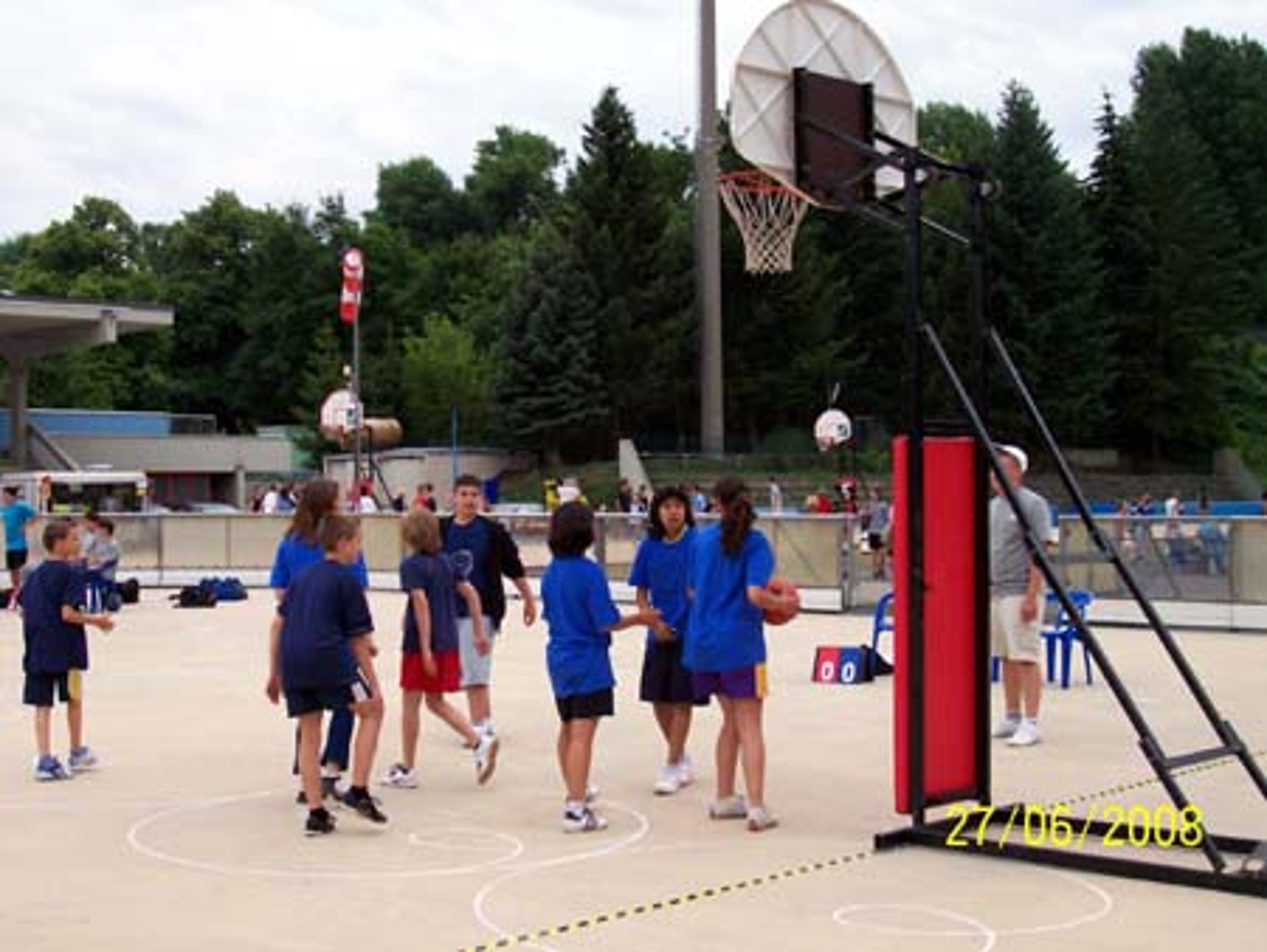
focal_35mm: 53
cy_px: 476
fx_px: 1941
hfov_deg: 36.2
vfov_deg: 27.5
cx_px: 634
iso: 80
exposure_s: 1/555
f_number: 3.2
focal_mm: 8.7
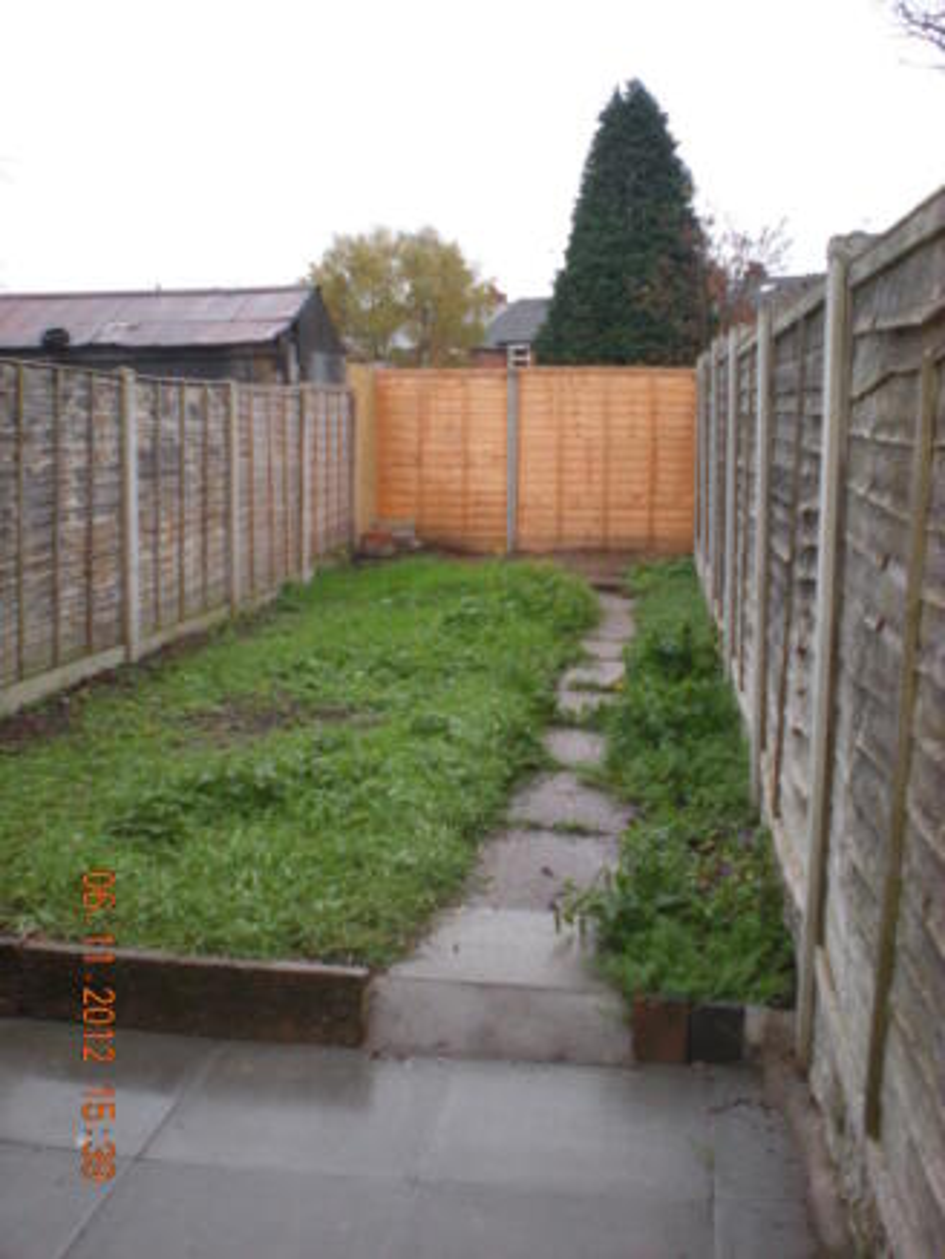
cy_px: 630
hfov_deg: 37.7
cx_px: 472
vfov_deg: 49.0
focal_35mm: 38
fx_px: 1383
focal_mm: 6.3
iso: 238
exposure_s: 1/31.5
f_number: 3.1
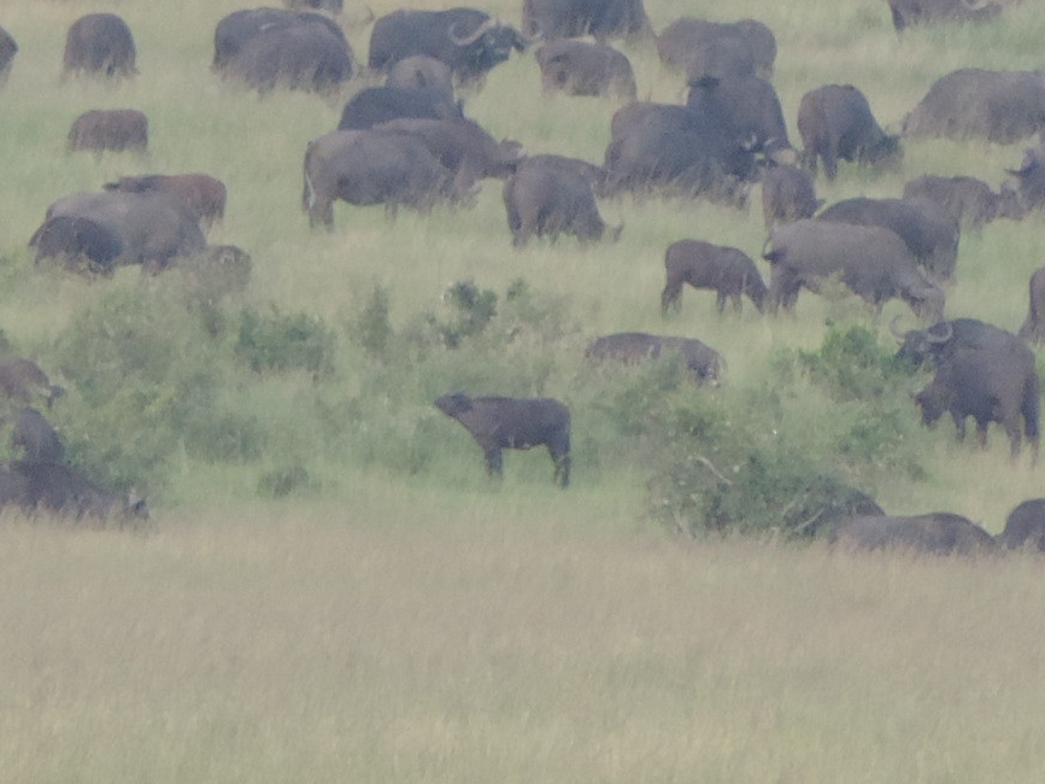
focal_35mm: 2635
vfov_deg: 0.6
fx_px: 79535
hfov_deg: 0.8
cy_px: -74
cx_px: 162
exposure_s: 1/400
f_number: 5
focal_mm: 124.8
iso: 320
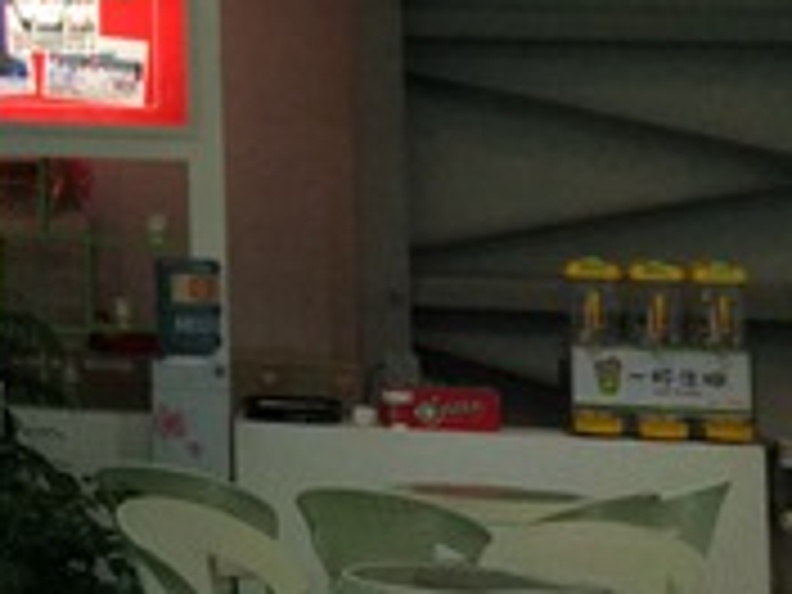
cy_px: -342
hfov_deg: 15.5
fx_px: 2494
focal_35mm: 109
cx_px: -630
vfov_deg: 12.8
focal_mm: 4.12
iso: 179
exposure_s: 1/100
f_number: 2
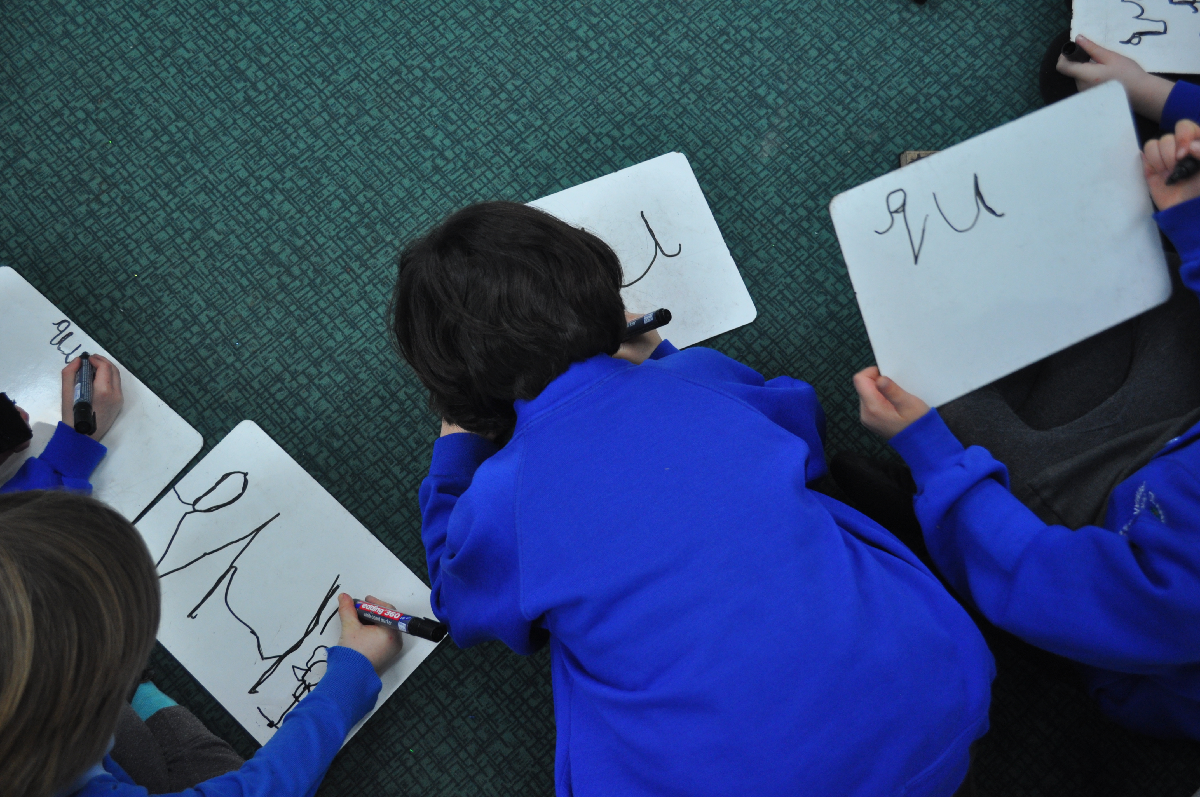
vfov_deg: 39.9
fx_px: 1099
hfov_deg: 57.3
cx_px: 600
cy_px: 398
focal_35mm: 33
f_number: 4
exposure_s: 1/60
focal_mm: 22
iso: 500
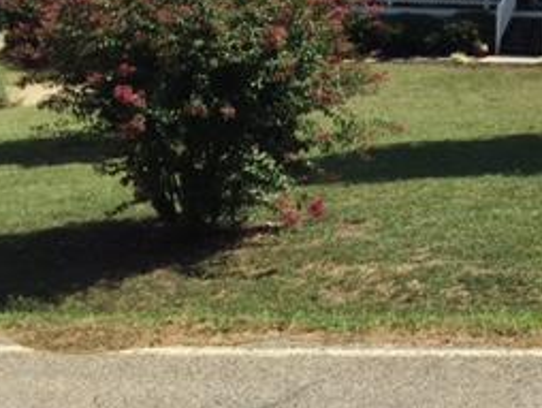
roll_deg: -1.7
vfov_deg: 18.9
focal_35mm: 73
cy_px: -98
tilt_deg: +2.6
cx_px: 649
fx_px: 1144
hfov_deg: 24.2
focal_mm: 4.15
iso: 32
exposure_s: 1/2326
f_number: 2.2
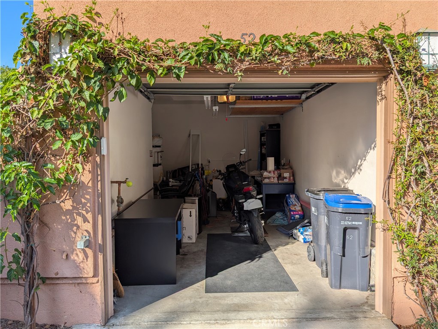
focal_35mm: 24
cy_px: 164
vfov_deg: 56.9
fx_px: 304
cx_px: 219
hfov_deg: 71.5
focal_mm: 6.9
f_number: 1.68
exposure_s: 1/687
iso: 18
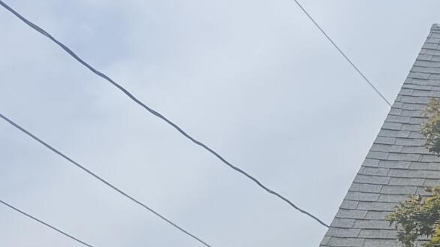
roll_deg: +0.1
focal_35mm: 134
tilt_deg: +5.0
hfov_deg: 12.9
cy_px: 456
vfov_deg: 8.7
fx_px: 1563
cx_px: 1001
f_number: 1.78
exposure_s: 1/6410
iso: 80
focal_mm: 6.76
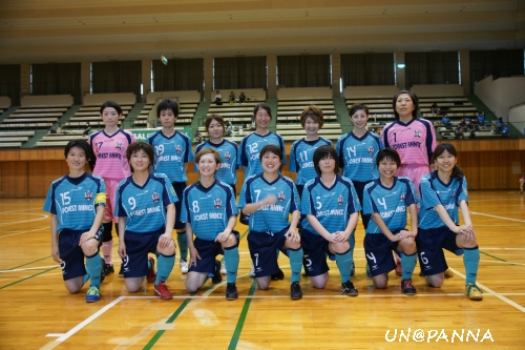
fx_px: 481
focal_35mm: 33
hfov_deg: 57.2
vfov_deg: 39.9
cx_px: 262
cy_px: 175
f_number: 2.8
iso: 320
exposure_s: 1/40
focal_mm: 22
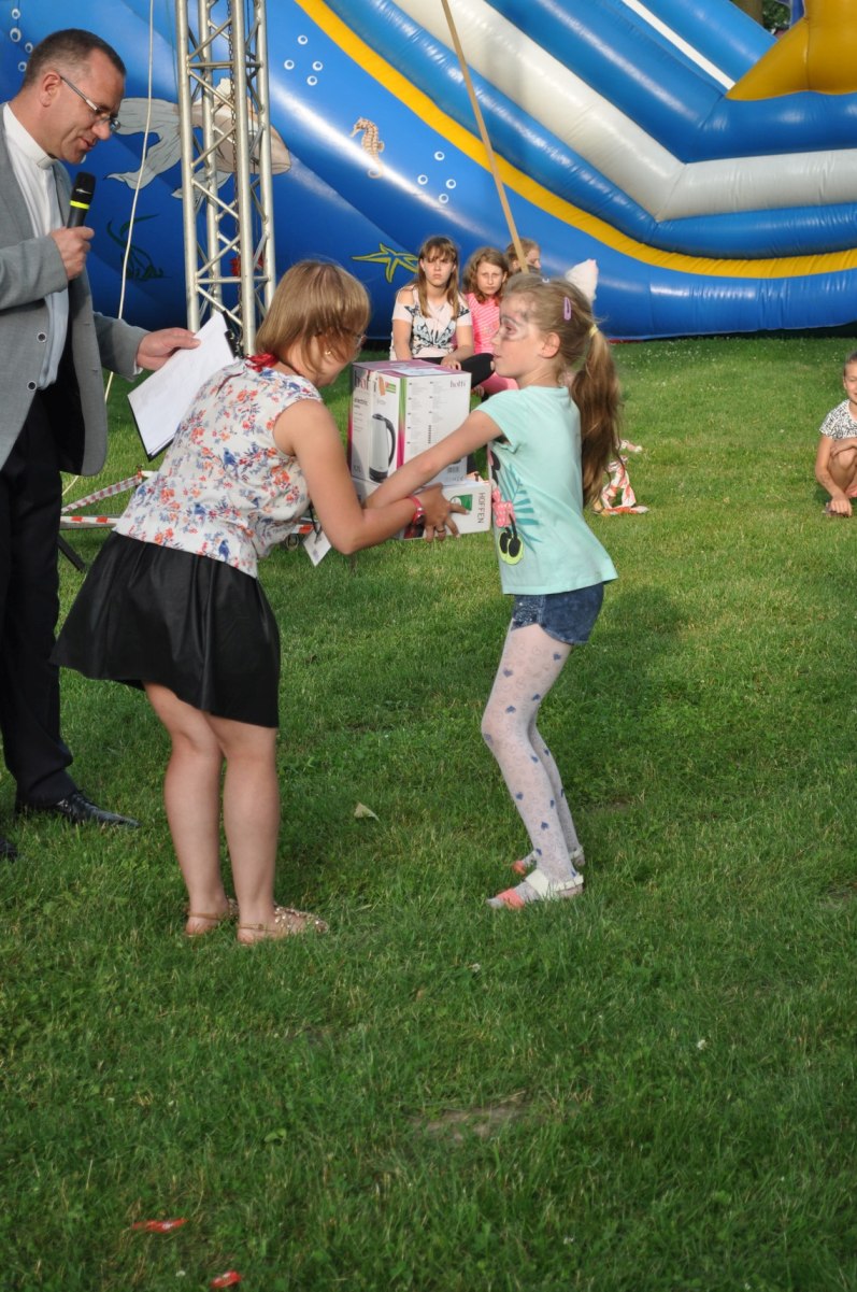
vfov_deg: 24.7
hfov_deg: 16.5
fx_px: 2955
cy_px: 646
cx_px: 428
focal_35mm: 82
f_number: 5.6
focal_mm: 55
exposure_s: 1/125
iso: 250
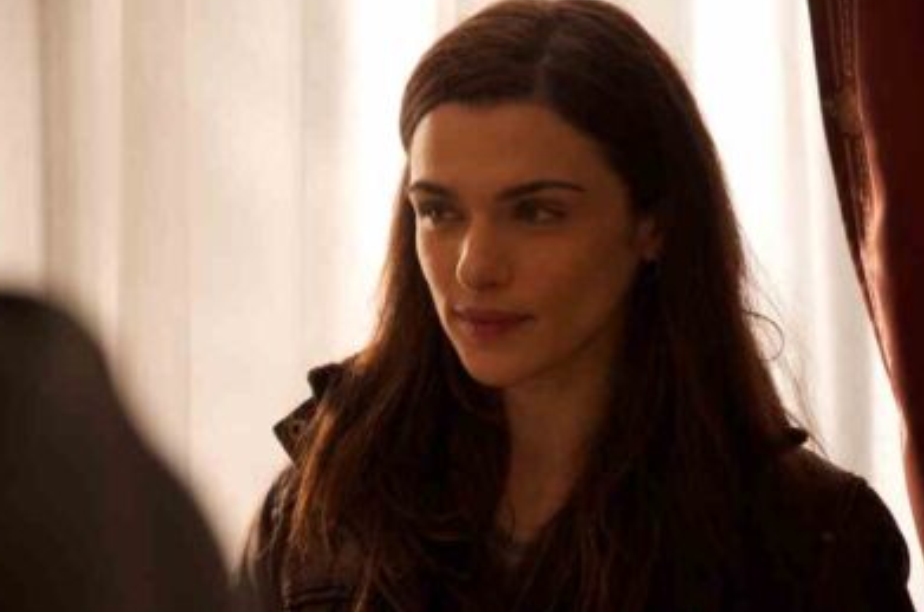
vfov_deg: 8.2
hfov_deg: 12.3
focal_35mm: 168
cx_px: 458
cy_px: 288
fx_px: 4291
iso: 1000
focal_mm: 105
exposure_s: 1/100
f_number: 5.6
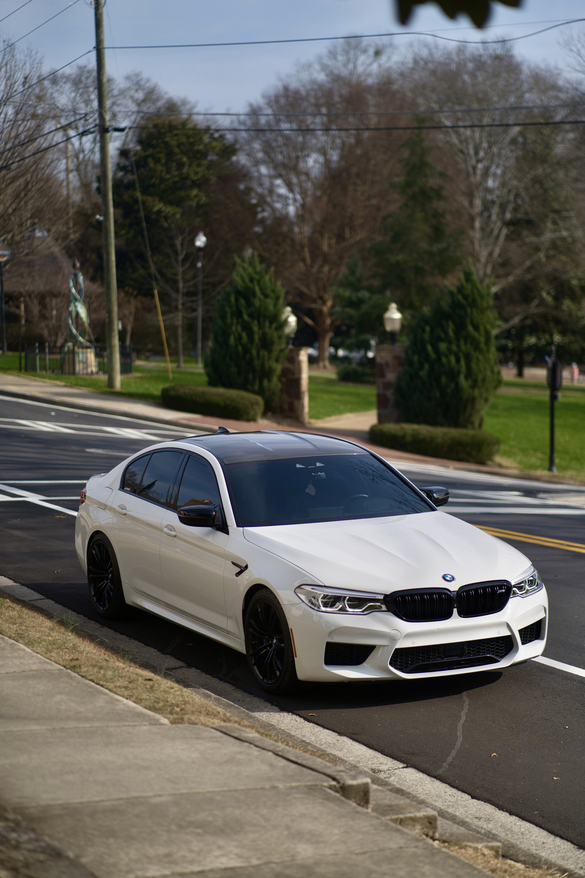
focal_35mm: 85
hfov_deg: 16.1
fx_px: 2072
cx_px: 292
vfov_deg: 23.9
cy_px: 439
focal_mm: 85
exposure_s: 1/6400
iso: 100
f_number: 1.8
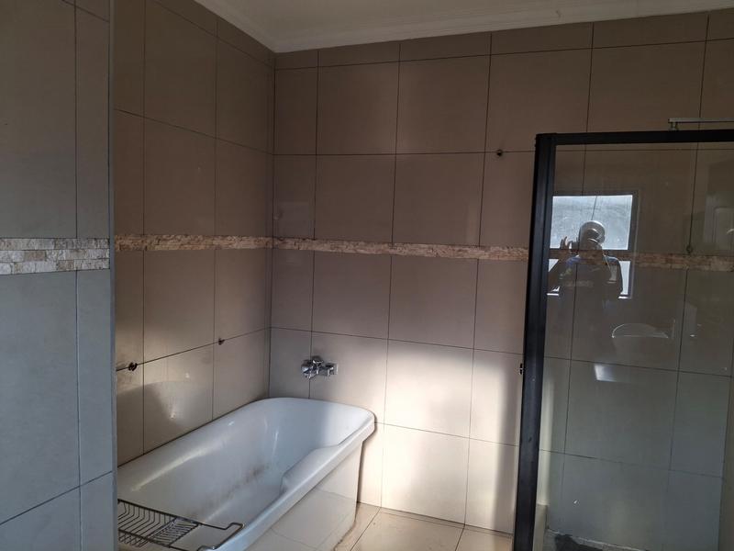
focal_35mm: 25
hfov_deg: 69.4
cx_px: 367
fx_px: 530
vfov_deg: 54.9
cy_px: 276
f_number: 1.8
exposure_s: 1/163
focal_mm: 4.69
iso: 32
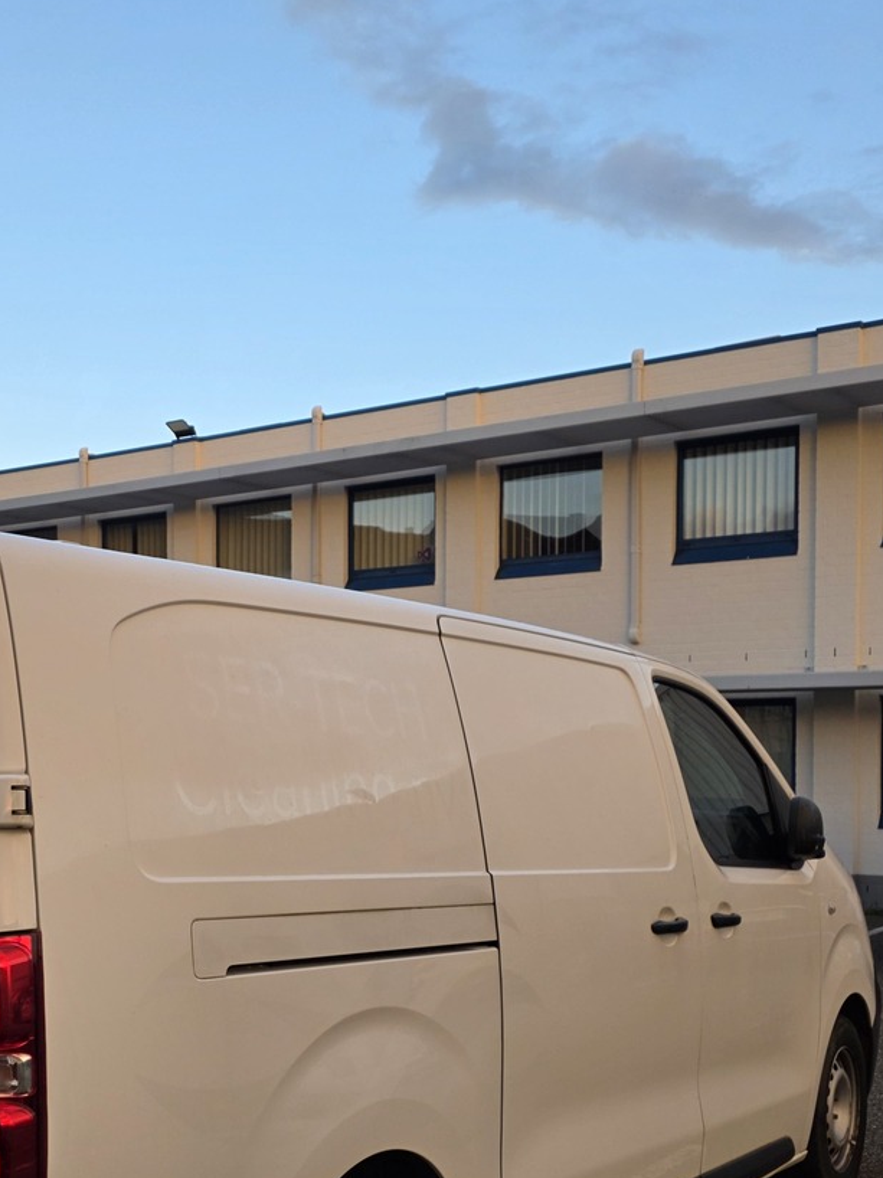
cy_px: 793
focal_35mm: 45
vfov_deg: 41.5
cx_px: 124
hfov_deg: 31.0
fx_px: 1531
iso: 50
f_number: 1.7
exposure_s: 1/359
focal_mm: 6.3
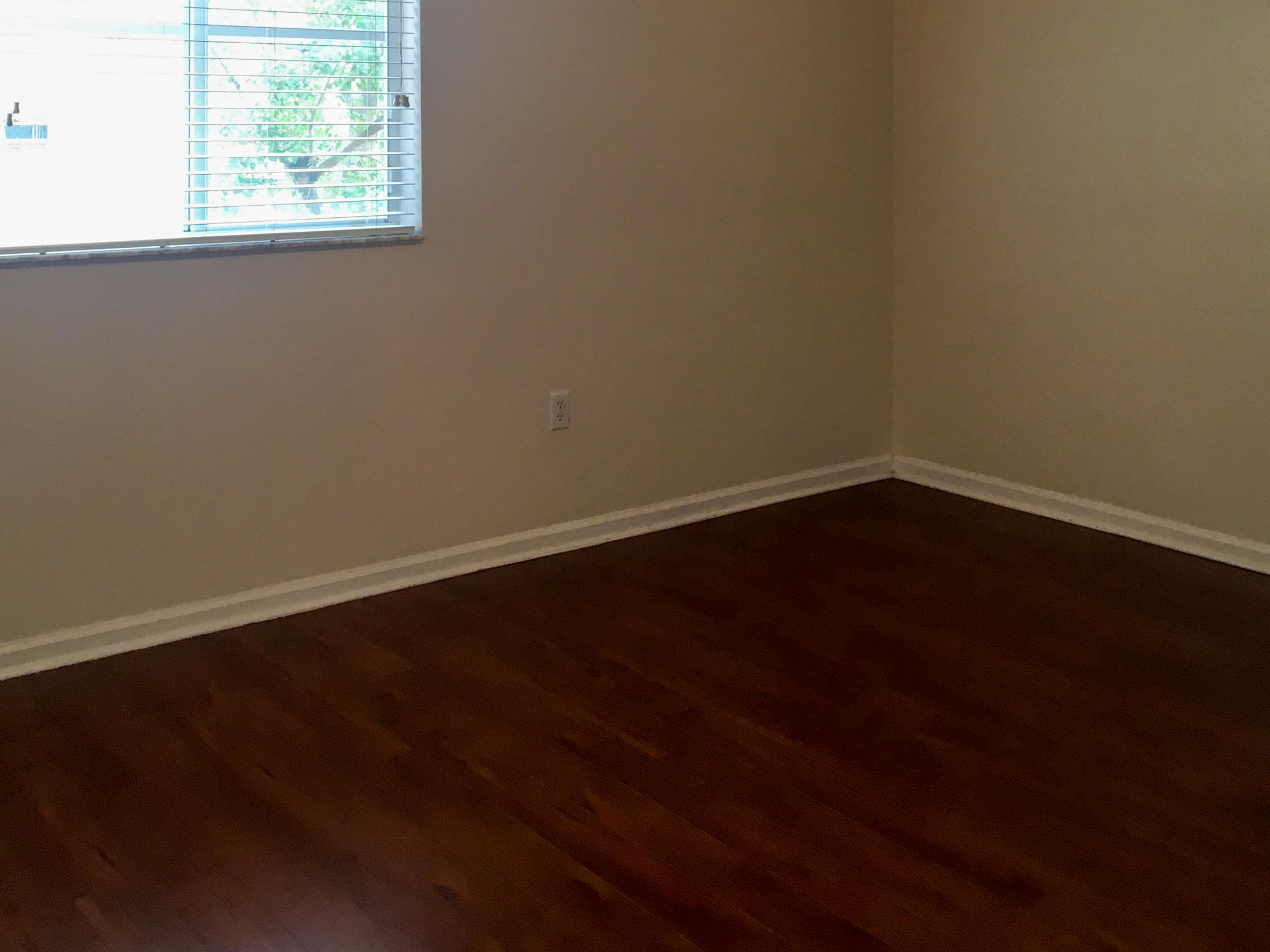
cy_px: 358
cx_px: 661
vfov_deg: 37.5
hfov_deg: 49.0
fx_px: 1394
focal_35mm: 38
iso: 50
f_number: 2.2
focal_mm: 4.15
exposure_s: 1/30
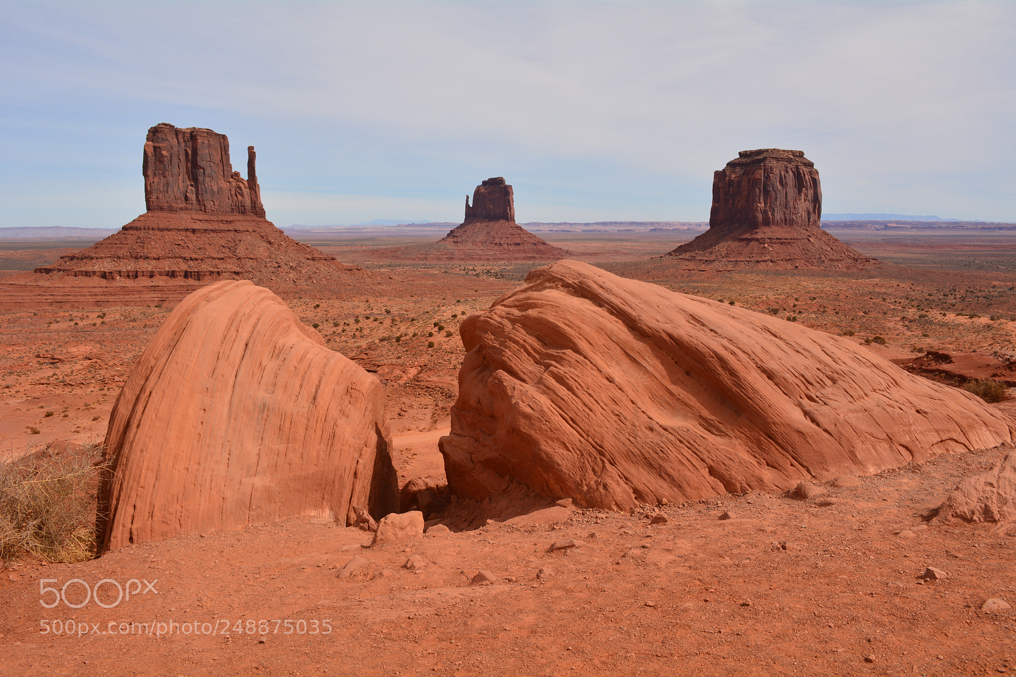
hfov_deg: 61.9
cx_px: 508
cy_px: 338
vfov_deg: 43.6
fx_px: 846
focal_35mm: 30
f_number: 10
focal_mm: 20
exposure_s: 1/200
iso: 100
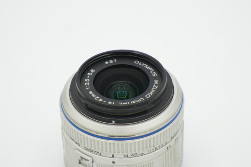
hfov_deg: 19.5
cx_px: 126
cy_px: 84
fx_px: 732
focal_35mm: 105
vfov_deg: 13.0
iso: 400
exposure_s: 1/100
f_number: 14
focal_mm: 70
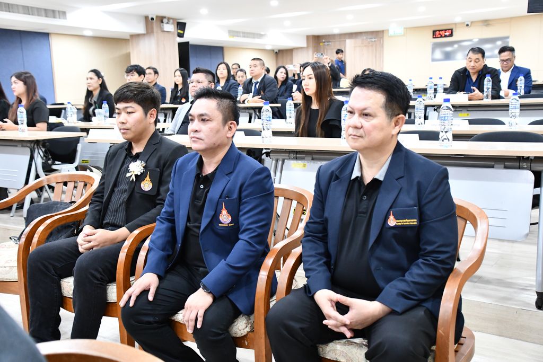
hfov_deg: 49.5
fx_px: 588
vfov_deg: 34.2
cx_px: 272
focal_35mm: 39
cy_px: 181
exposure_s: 1/60
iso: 3200
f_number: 3.8
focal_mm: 26
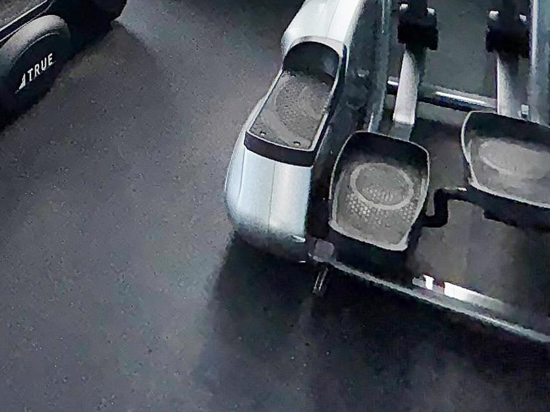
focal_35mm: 51
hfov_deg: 29.2
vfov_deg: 22.7
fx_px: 810
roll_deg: +2.8
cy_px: -225
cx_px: -189
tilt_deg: -5.1
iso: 32
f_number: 2.2
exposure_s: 1/180
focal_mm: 2.22
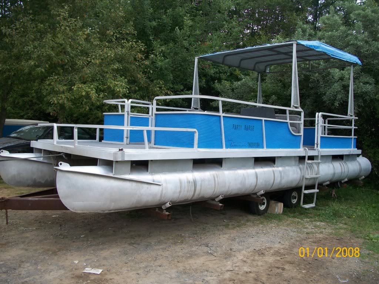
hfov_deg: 56.8
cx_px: 190
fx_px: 350
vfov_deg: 44.2
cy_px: 142
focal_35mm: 32
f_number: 2.9
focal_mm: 5.7
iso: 80
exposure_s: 1/400
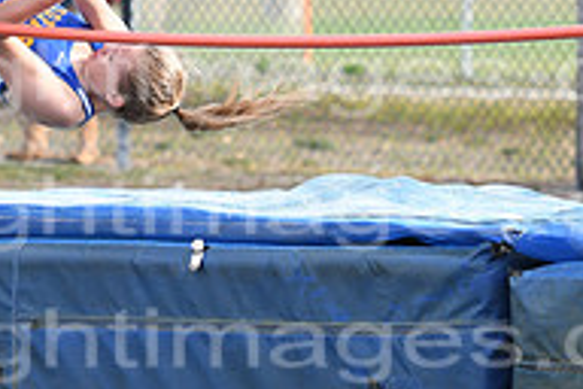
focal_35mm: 567
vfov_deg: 2.4
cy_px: 14
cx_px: 91
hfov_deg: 3.6
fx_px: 9174
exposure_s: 1/1600
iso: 400
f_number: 4
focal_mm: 125
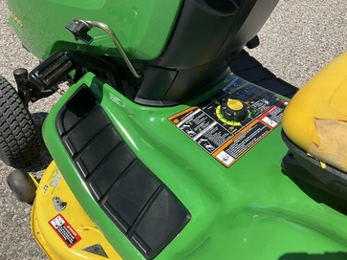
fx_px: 321
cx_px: 181
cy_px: 119
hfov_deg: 56.8
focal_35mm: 32
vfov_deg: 44.1
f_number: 1.8
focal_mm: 3
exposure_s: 1/1786
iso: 25
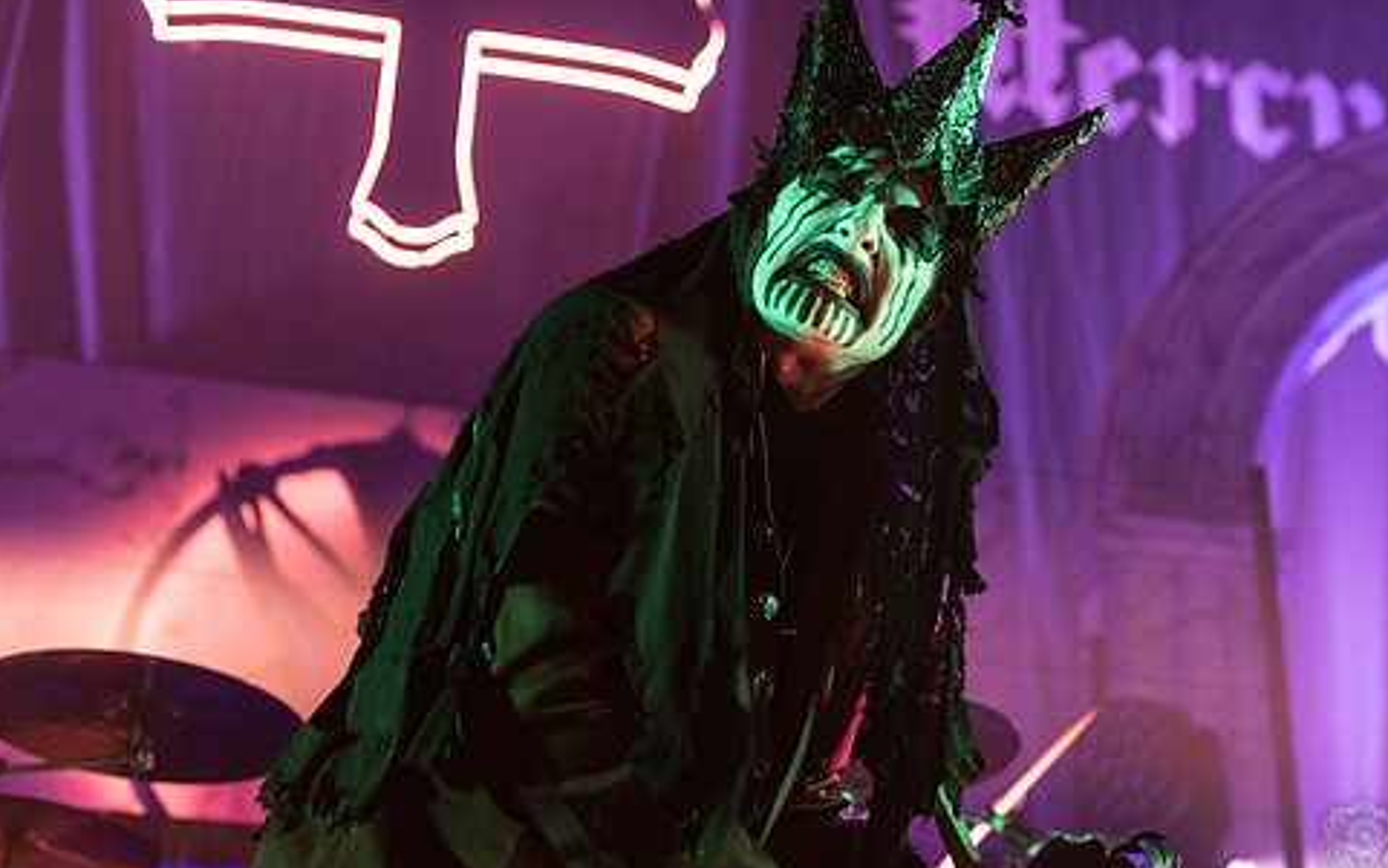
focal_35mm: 71
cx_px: 868
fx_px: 2687
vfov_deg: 18.3
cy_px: 319
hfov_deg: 28.9
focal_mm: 55
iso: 2000
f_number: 3.2
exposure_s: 1/320
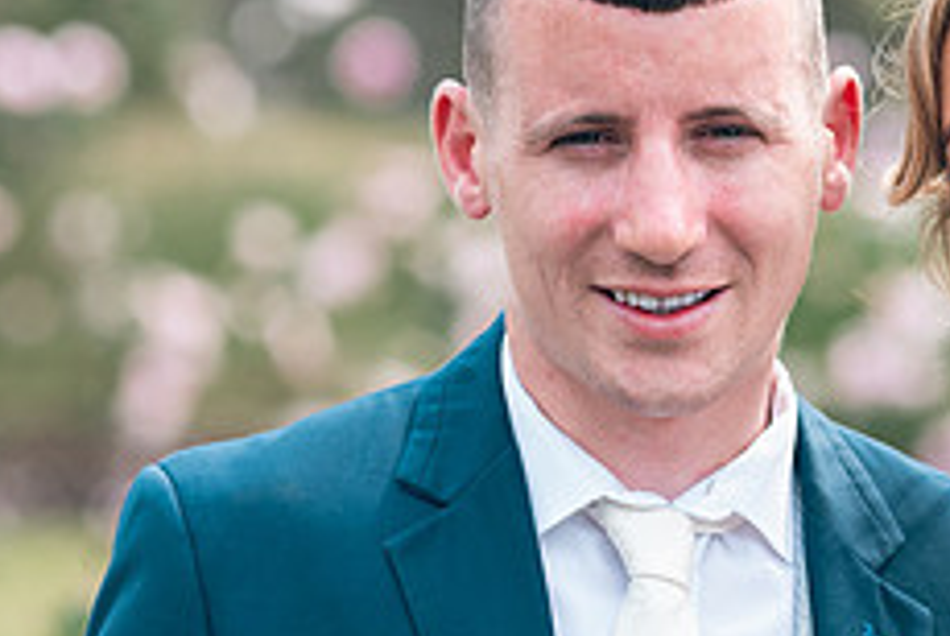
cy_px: 489
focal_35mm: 342
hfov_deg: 6.0
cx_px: 748
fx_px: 9036
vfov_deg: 4.0
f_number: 3.5
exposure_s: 1/200
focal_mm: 135
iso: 80
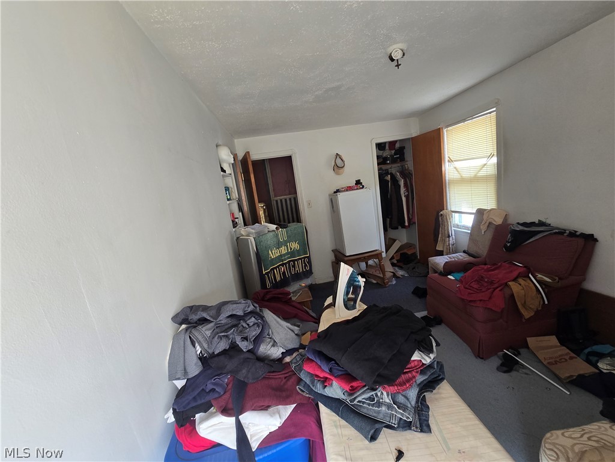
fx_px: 231
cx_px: 308
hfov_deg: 106.2
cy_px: 231
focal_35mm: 13
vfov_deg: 89.9
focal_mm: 2.2
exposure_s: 1/60
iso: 125
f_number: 2.2
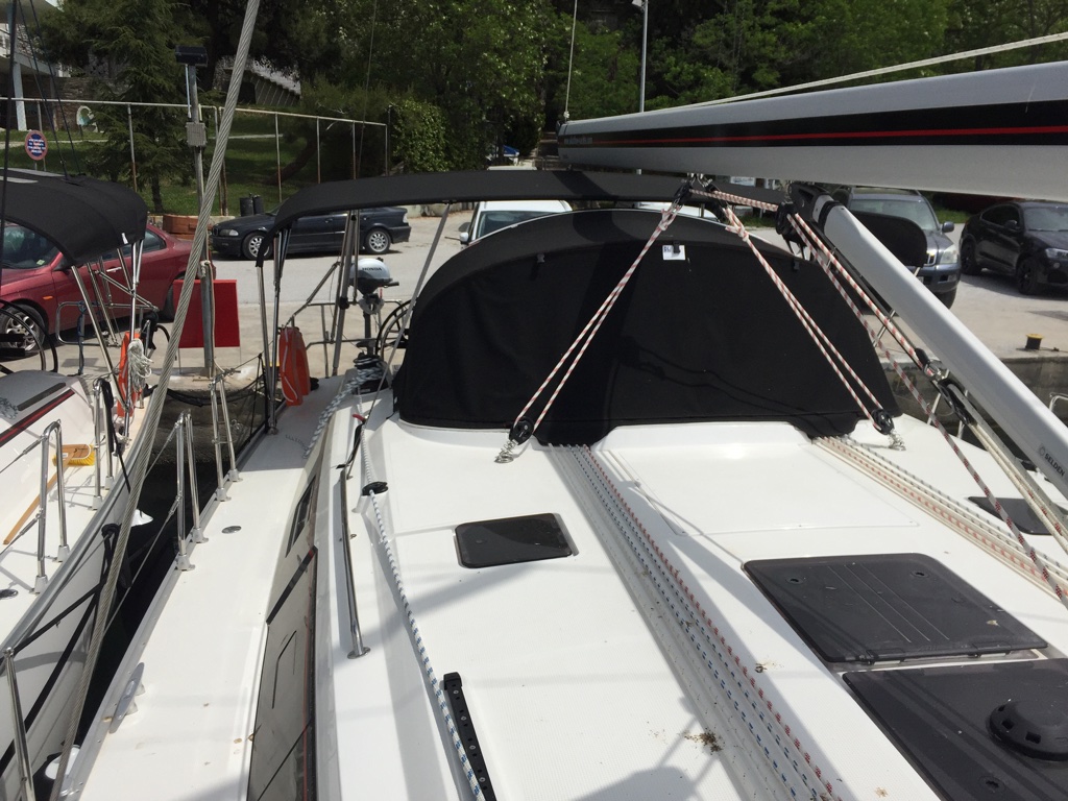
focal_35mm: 29
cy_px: 400
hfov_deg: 61.7
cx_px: 534
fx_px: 895
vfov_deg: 48.2
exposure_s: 1/7937
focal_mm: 4.15
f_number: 2.2
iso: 32
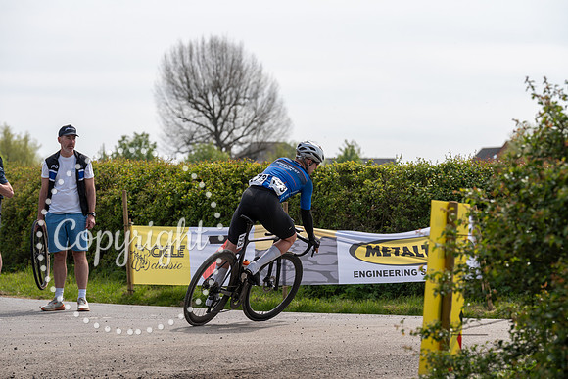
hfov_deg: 16.8
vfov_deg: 11.2
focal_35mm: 122
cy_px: 190
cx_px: 284
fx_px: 1925
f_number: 5
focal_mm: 122
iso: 125
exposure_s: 1/1000
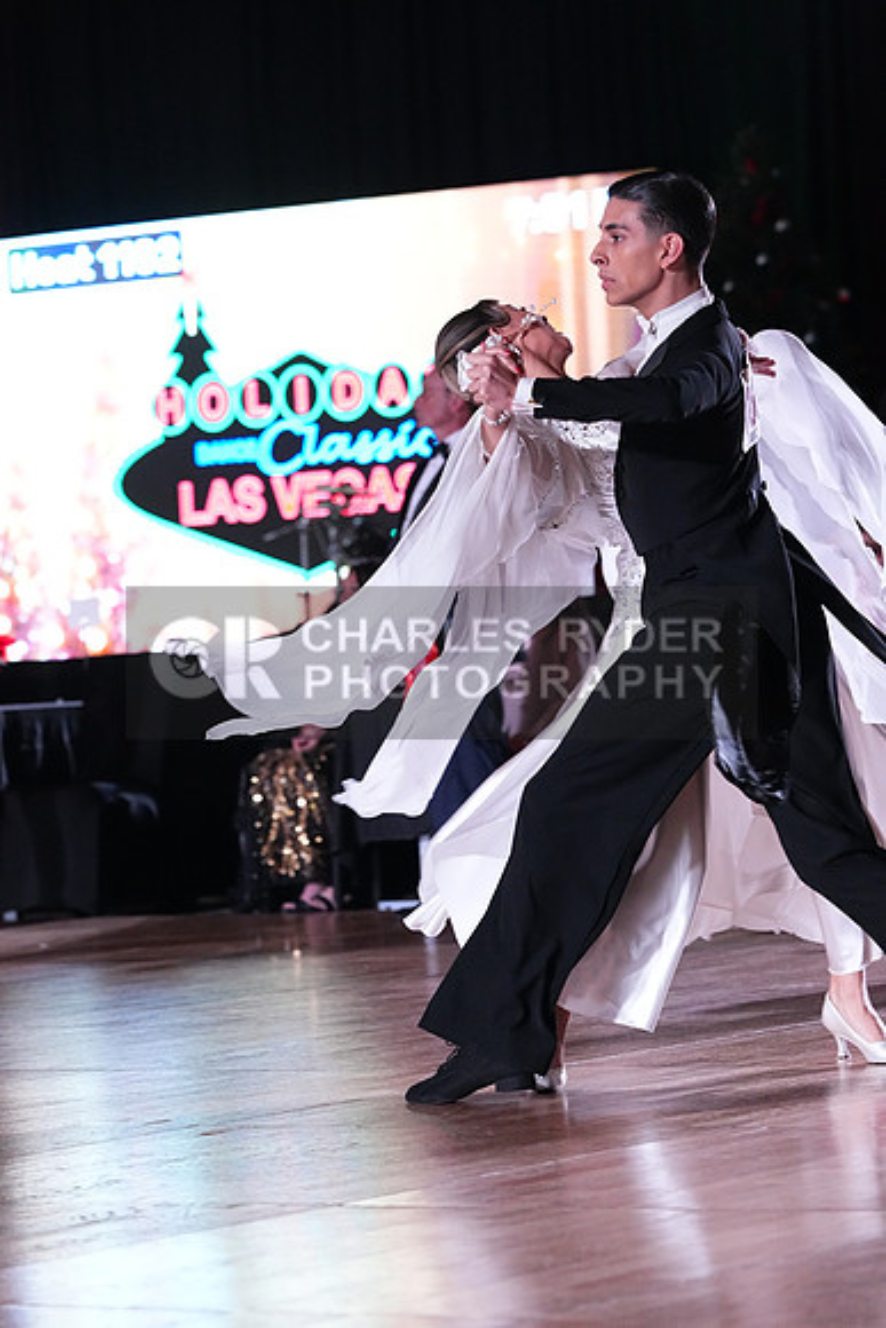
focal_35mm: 145
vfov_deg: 14.2
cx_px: 443
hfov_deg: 9.5
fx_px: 5349
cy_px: 664
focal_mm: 145
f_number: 5
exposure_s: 1/400
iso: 8000
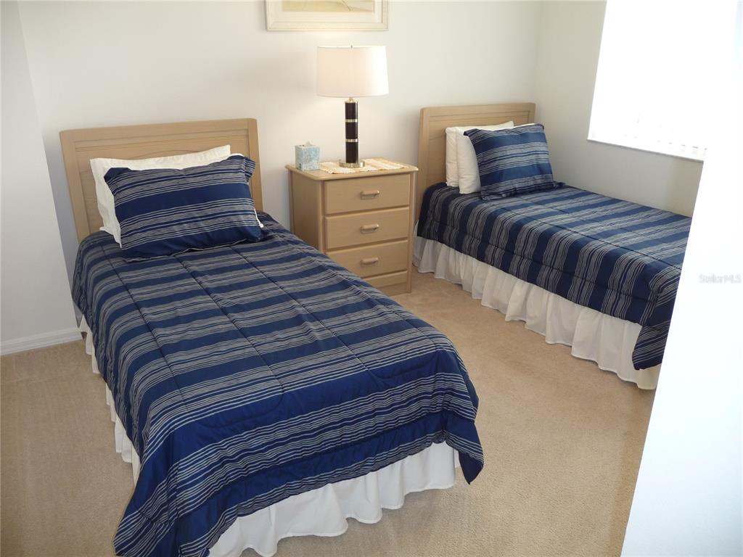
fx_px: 601
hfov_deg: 63.4
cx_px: 372
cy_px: 278
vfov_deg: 49.7
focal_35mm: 28
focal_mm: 4.7
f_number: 3.3
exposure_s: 1/30
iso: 100
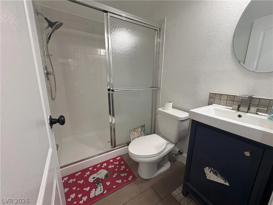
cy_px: 102
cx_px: 136
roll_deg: -0.7
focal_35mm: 14
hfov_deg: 102.1
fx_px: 110
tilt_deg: -12.8
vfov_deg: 85.7
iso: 160
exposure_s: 1/60
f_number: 2.2
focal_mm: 2.22
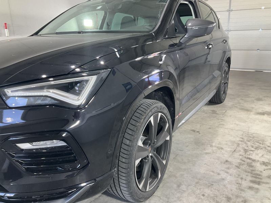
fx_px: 227
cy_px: 102
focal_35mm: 29
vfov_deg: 48.2
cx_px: 136
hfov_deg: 61.7
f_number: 1.8
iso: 40
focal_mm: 3
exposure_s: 1/50
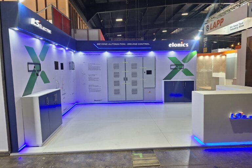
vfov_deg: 53.1
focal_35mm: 24
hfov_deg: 73.7
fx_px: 168
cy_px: 80
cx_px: 126
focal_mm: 5.54
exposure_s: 1/50
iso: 64
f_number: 1.8
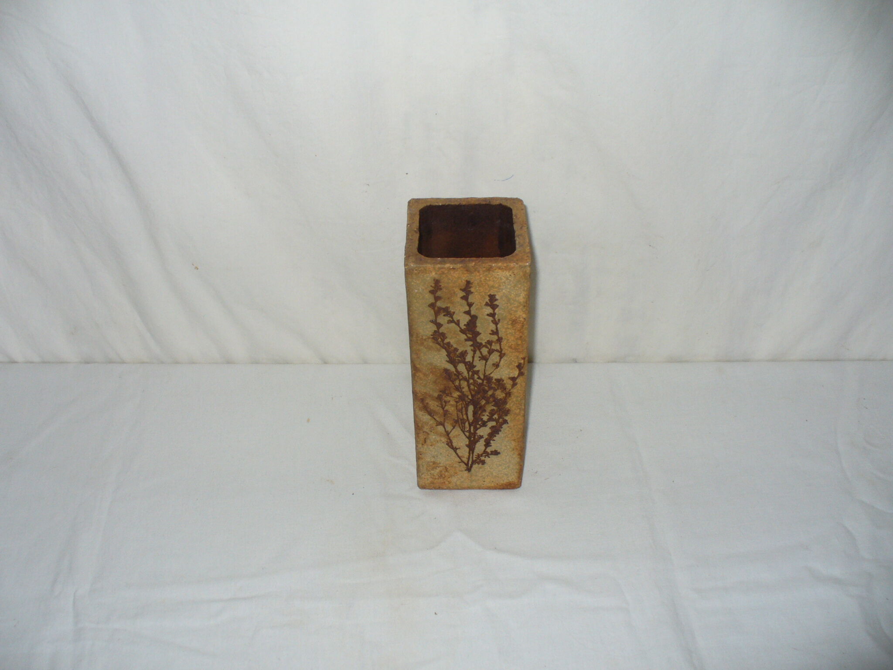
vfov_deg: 38.7
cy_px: 335
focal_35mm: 37
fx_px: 955
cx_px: 446
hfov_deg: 50.1
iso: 100
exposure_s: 1/30
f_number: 2.8
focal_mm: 6.1
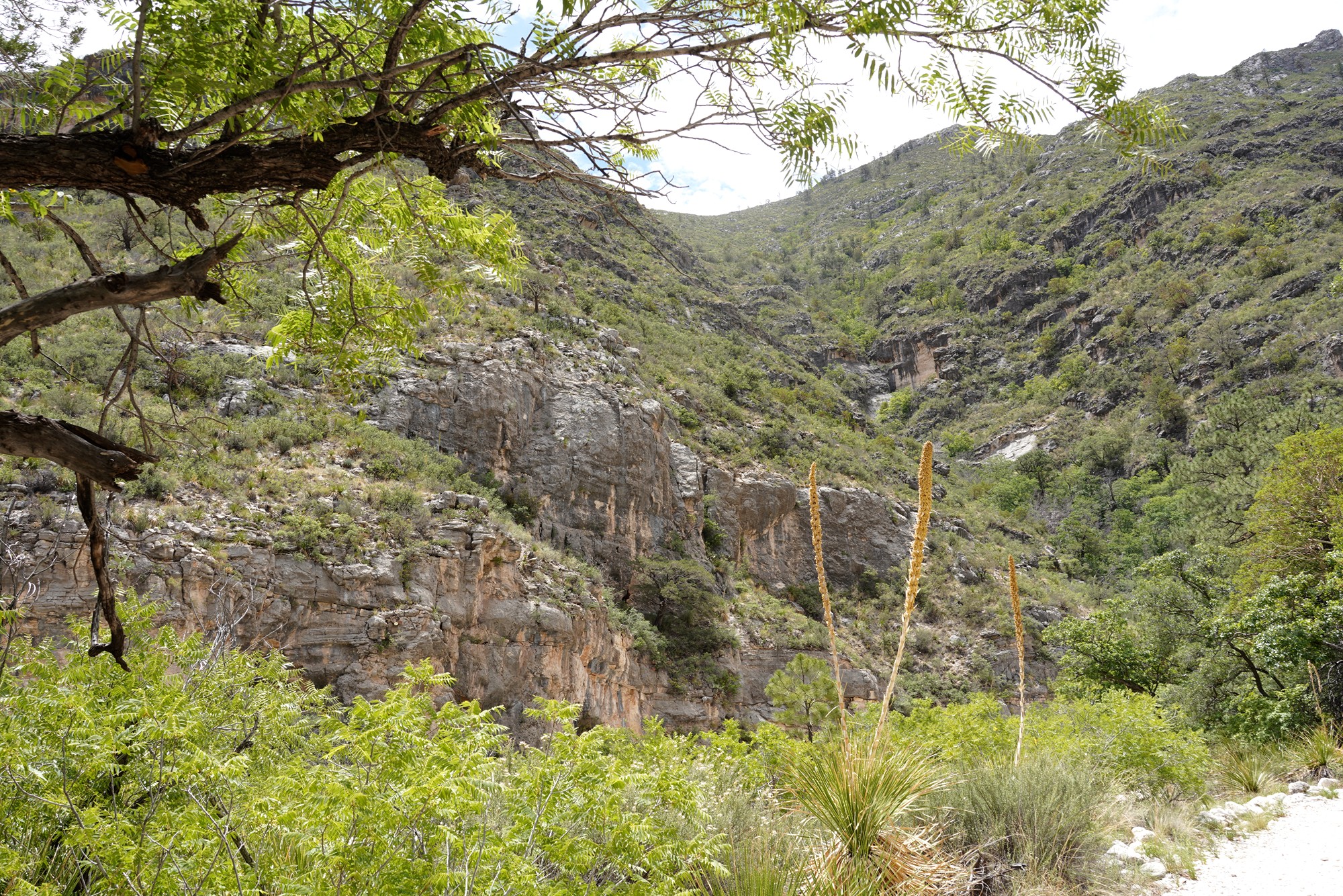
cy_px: 448
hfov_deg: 60.3
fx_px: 1157
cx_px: 672
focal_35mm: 31
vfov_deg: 42.3
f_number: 10
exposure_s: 1/100
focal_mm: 31
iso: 100
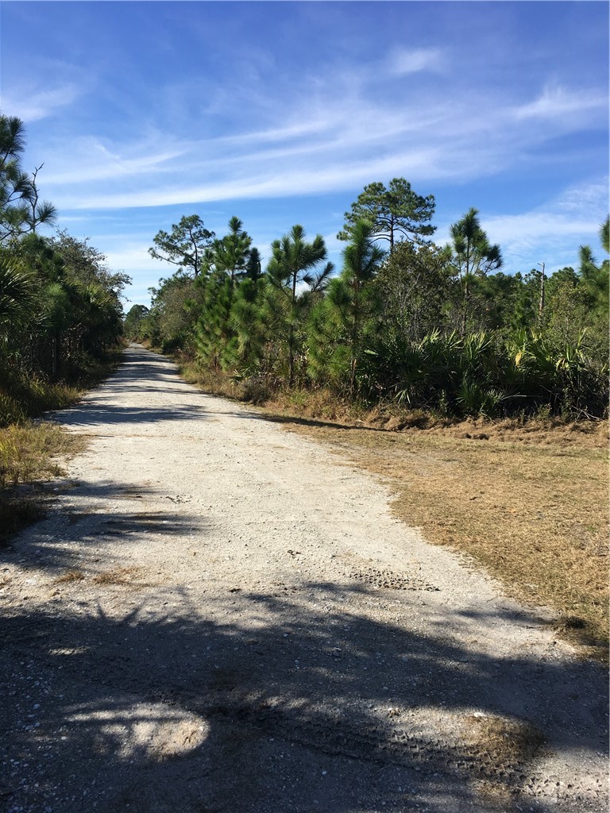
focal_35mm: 29
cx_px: 305
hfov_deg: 48.2
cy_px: 406
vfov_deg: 61.7
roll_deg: -2.0
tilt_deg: -4.1
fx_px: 681
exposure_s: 1/1350
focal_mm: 4.15
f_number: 2.2
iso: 25
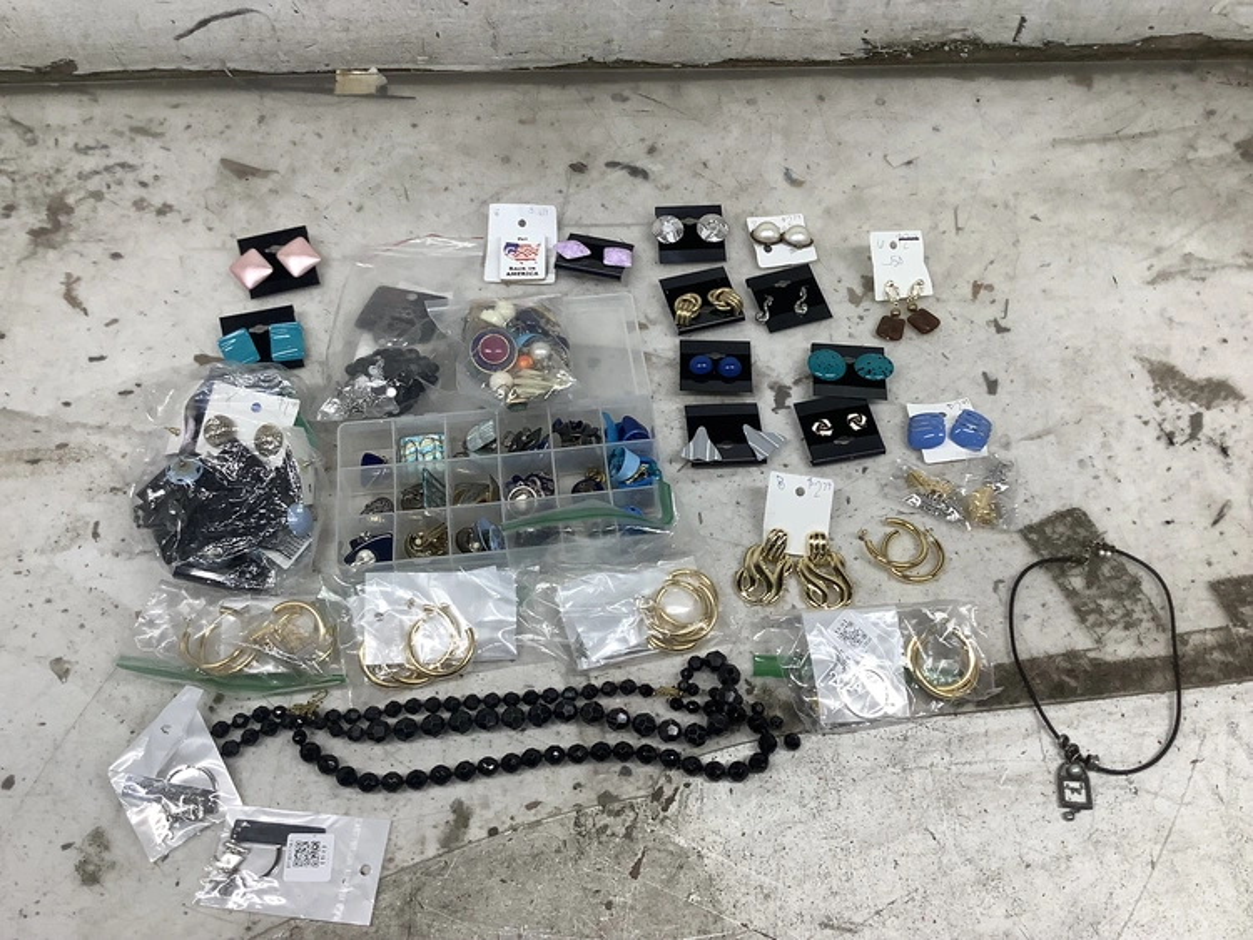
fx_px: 1122
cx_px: 626
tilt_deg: -56.3
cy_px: 470
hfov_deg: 58.3
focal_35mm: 31
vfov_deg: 45.5
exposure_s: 1/120
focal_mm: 3.3
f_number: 2.4
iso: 64
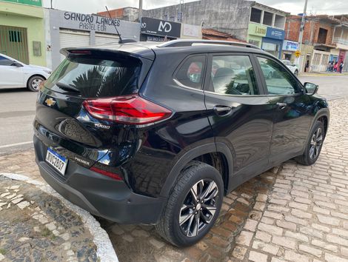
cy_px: 131
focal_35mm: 26
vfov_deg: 53.2
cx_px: 174
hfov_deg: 67.2
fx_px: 262
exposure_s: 1/194
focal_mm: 4.25
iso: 32
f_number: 1.8
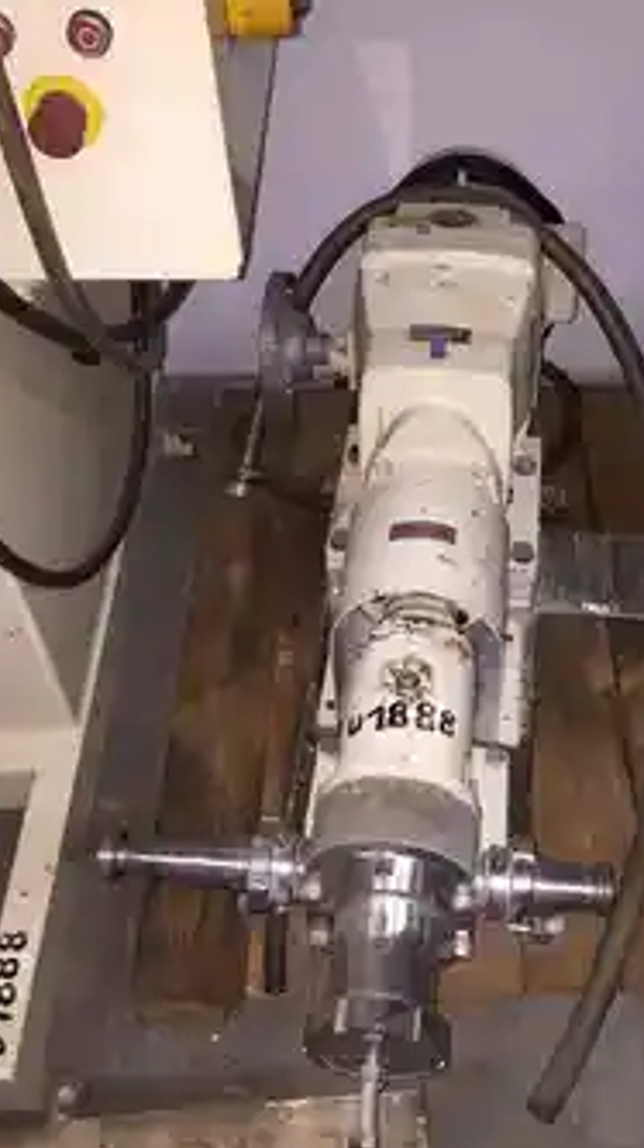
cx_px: 437
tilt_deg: -48.6
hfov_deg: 30.9
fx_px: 1155
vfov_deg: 52.8
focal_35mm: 38
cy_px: 572
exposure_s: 1/17
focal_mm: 4.15
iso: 160
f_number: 2.2
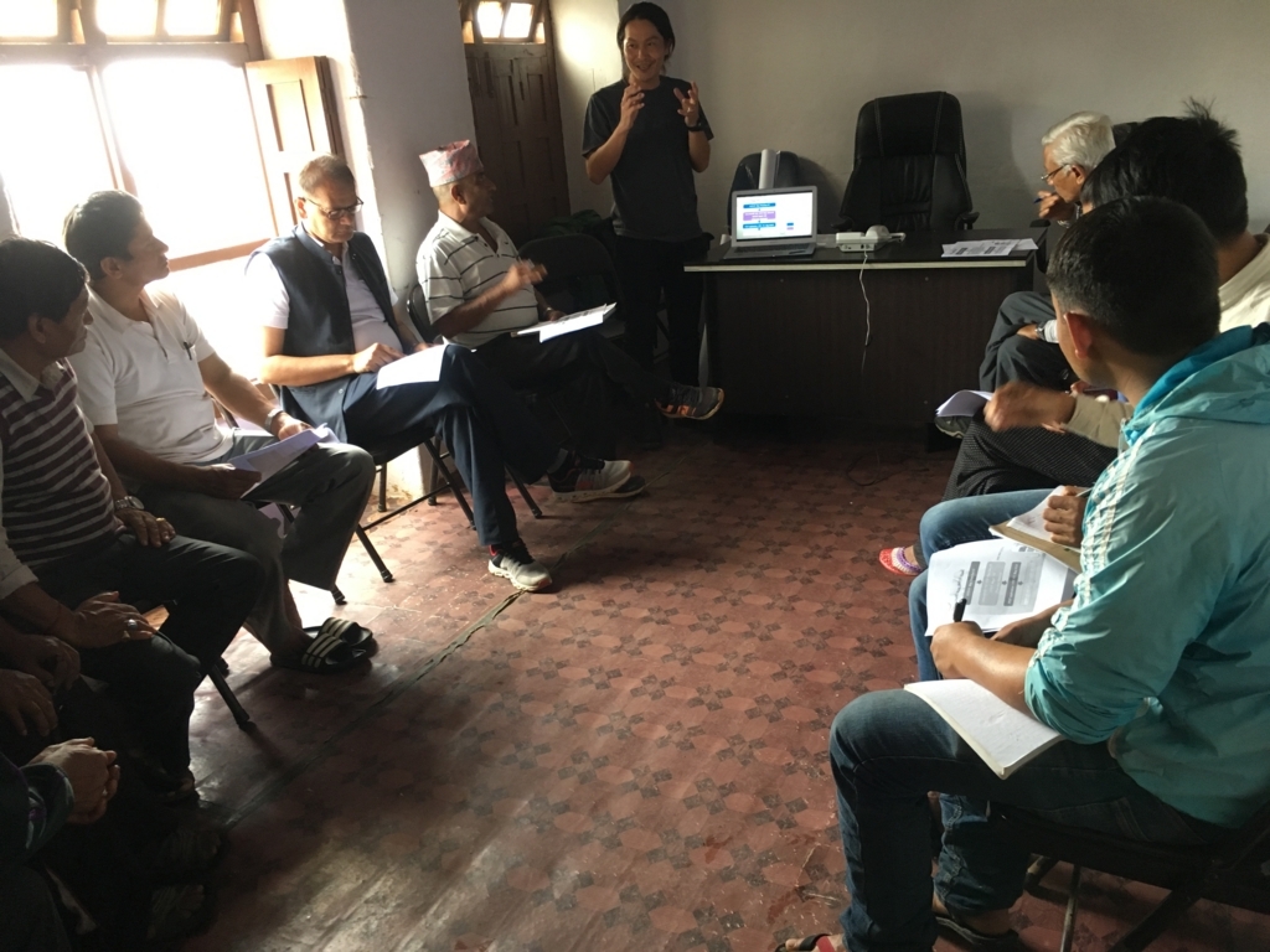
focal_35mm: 29
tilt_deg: -19.9
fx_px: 1064
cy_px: 476
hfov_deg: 61.7
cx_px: 635
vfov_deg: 48.2
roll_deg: +4.8
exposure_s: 1/33
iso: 160
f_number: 2.2
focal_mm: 4.15
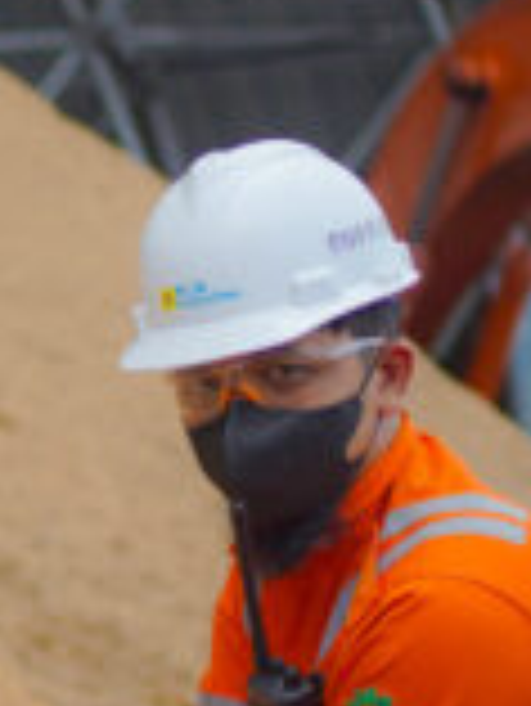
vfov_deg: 11.5
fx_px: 3493
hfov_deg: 8.3
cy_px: 447
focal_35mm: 171
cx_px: -472
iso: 100
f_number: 1.8
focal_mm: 35
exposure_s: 1/3200
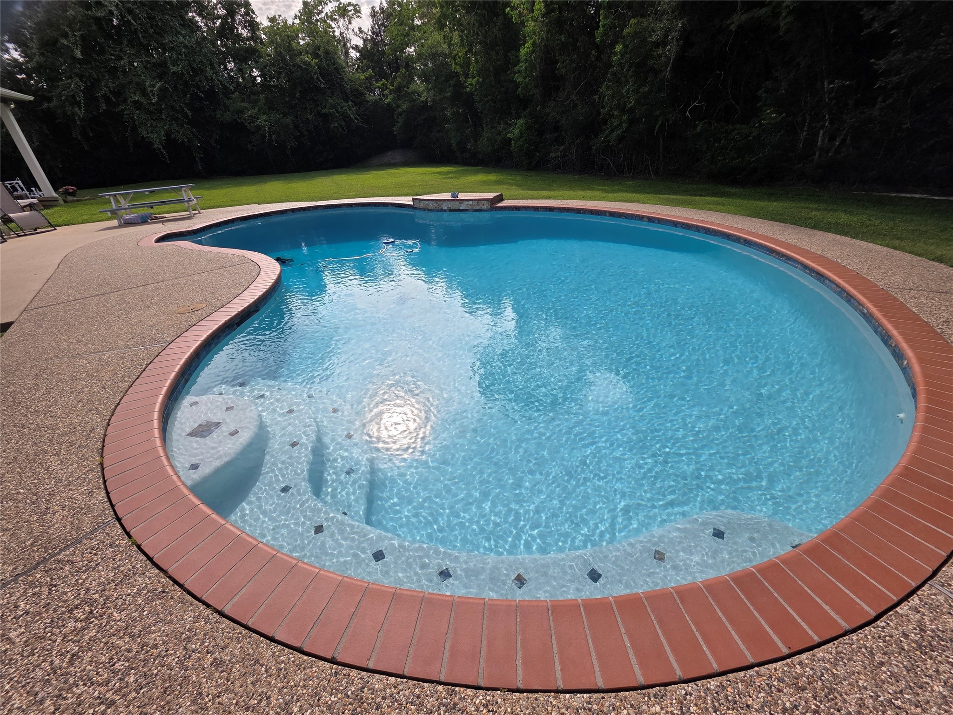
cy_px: 358
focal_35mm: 13
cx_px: 476
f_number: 1.9
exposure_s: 1/1636
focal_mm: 2.2
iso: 40
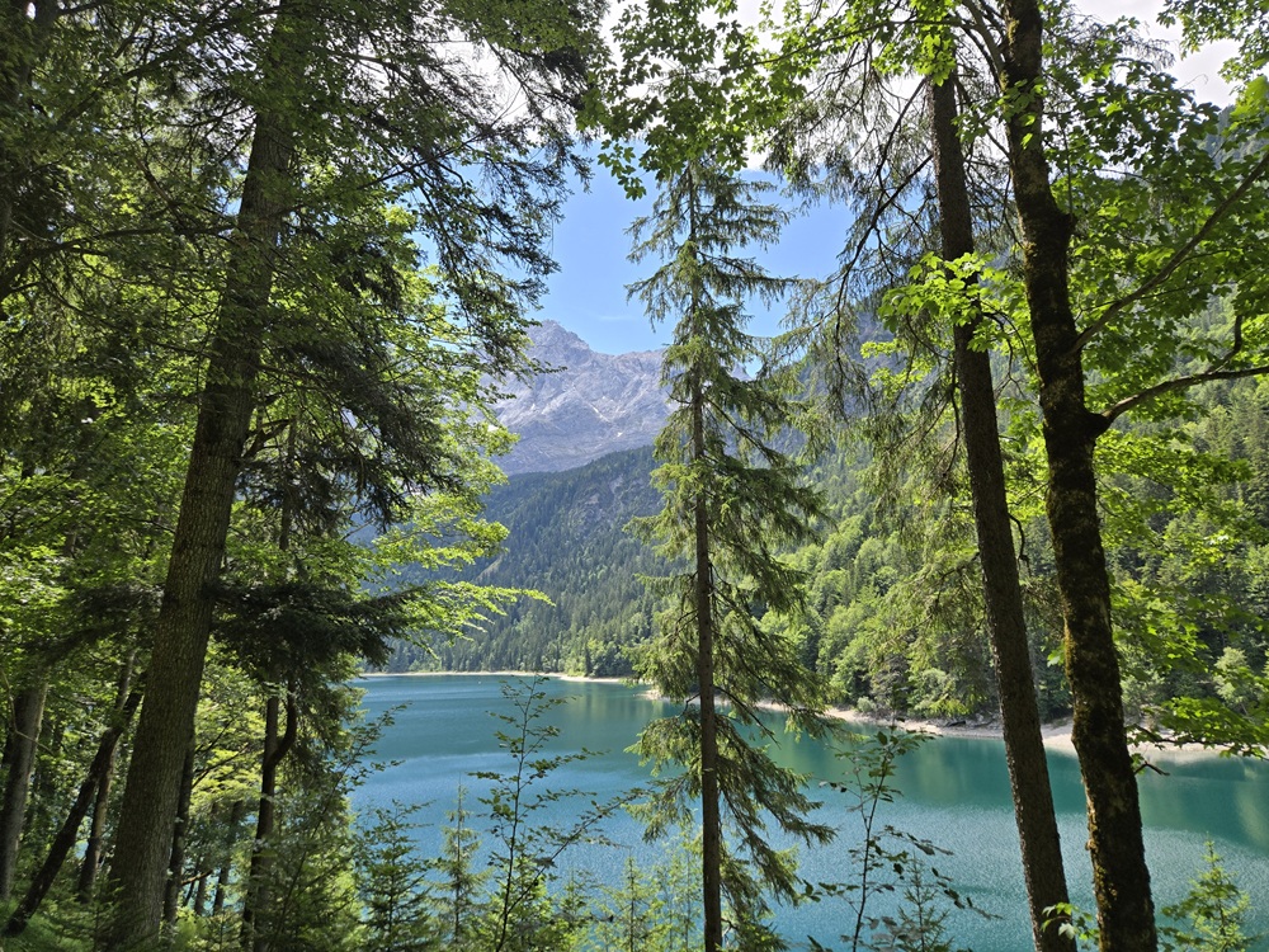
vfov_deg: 58.9
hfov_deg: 73.9
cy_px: 476
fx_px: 843
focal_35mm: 23
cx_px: 634
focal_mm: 5.4
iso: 64
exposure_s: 1/2921
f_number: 1.8
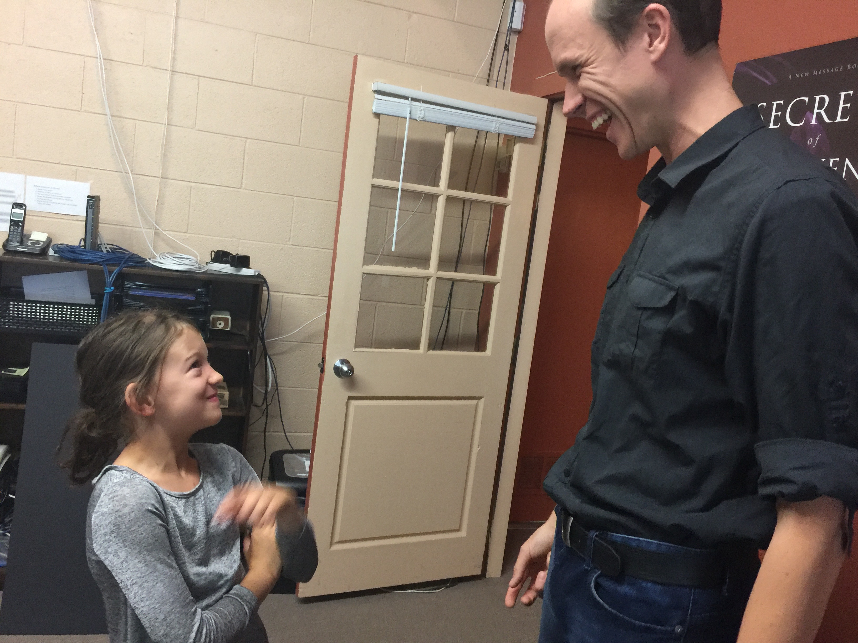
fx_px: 719
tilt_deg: -7.5
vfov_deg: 48.2
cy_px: 322
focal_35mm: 29
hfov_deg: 61.7
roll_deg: -8.0
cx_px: 429
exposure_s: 1/15
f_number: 2.2
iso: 100
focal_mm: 4.15
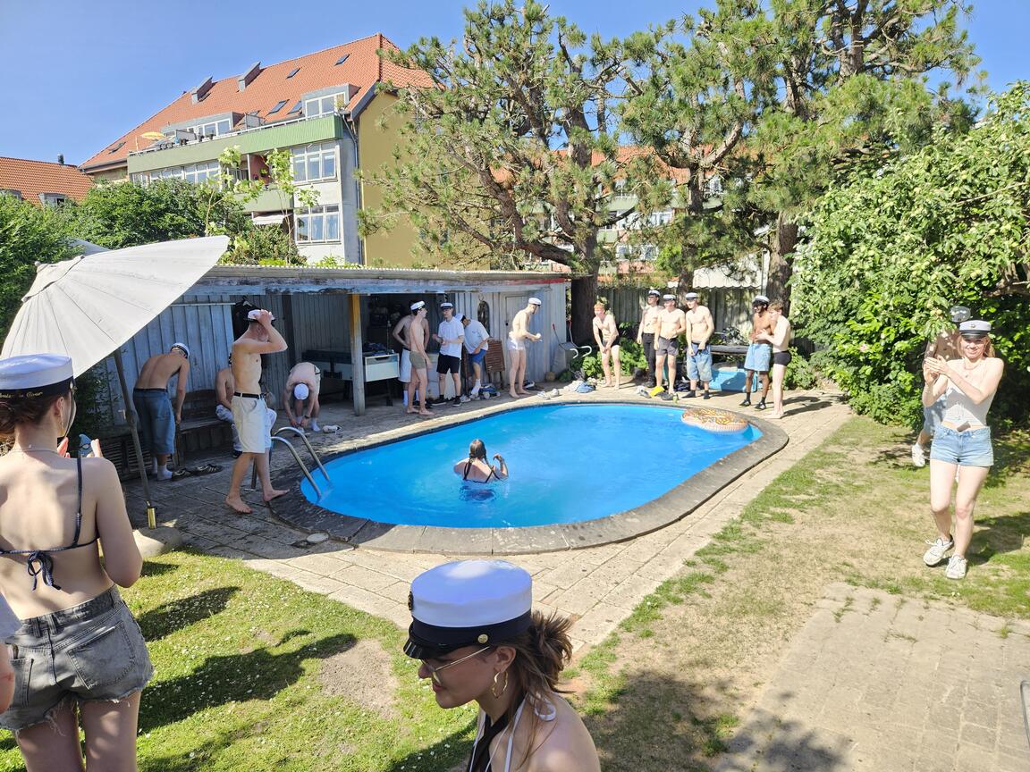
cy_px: 386
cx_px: 515
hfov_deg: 73.9
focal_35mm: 23
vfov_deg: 58.9
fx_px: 684
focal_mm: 5.4
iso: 25
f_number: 1.8
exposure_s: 1/465
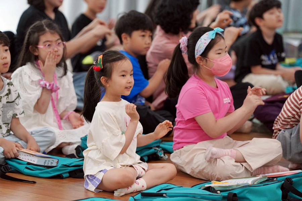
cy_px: 100
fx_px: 1678
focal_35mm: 200
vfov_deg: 6.9
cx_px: 151
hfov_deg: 10.3
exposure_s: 1/250
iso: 2500
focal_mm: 200
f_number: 4
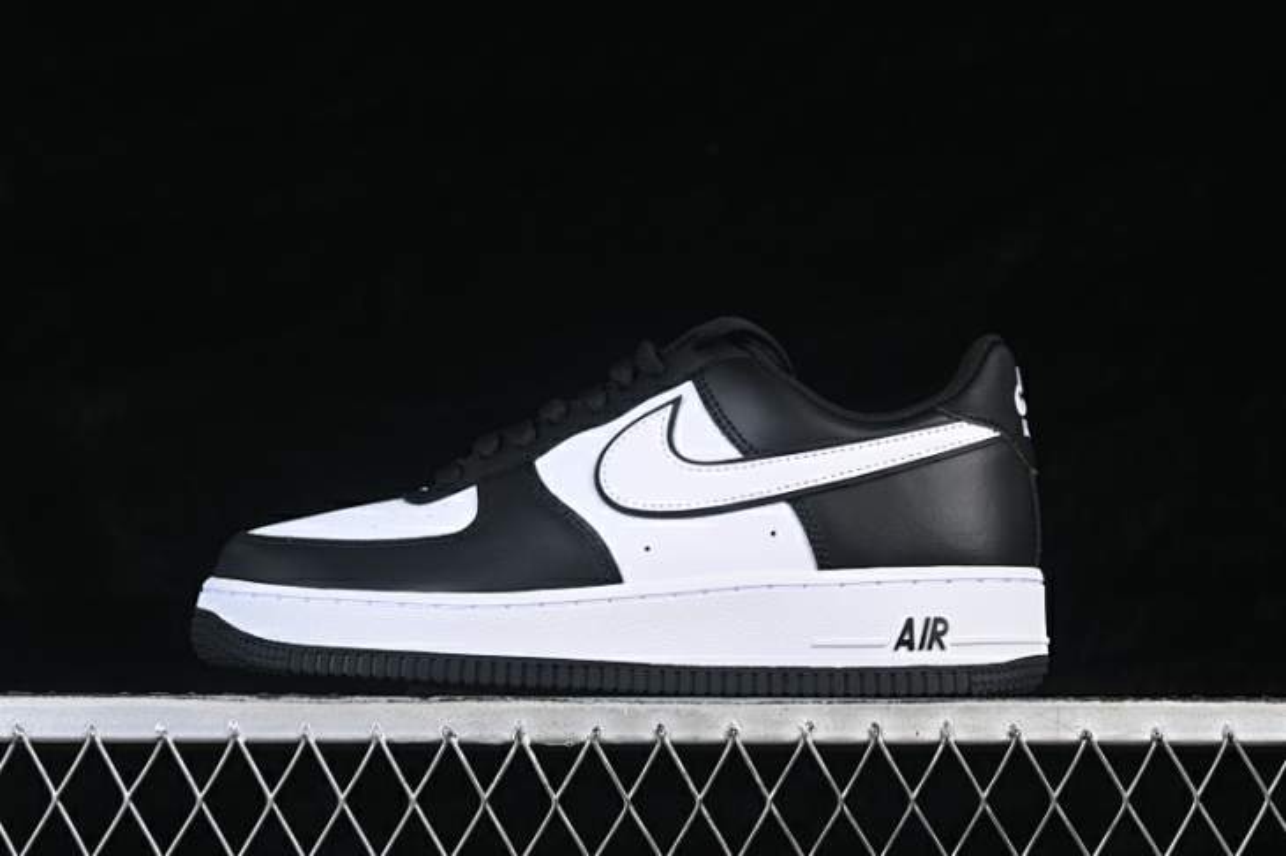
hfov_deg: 27.0
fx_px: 2678
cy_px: 428
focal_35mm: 75
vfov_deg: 18.2
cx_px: 643
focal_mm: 50
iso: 160
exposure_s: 1/60
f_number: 7.1
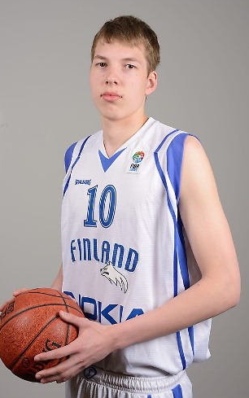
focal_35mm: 52
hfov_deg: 24.9
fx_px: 564
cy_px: 201
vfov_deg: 38.9
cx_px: 115
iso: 100
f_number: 9
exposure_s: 1/60
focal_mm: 50
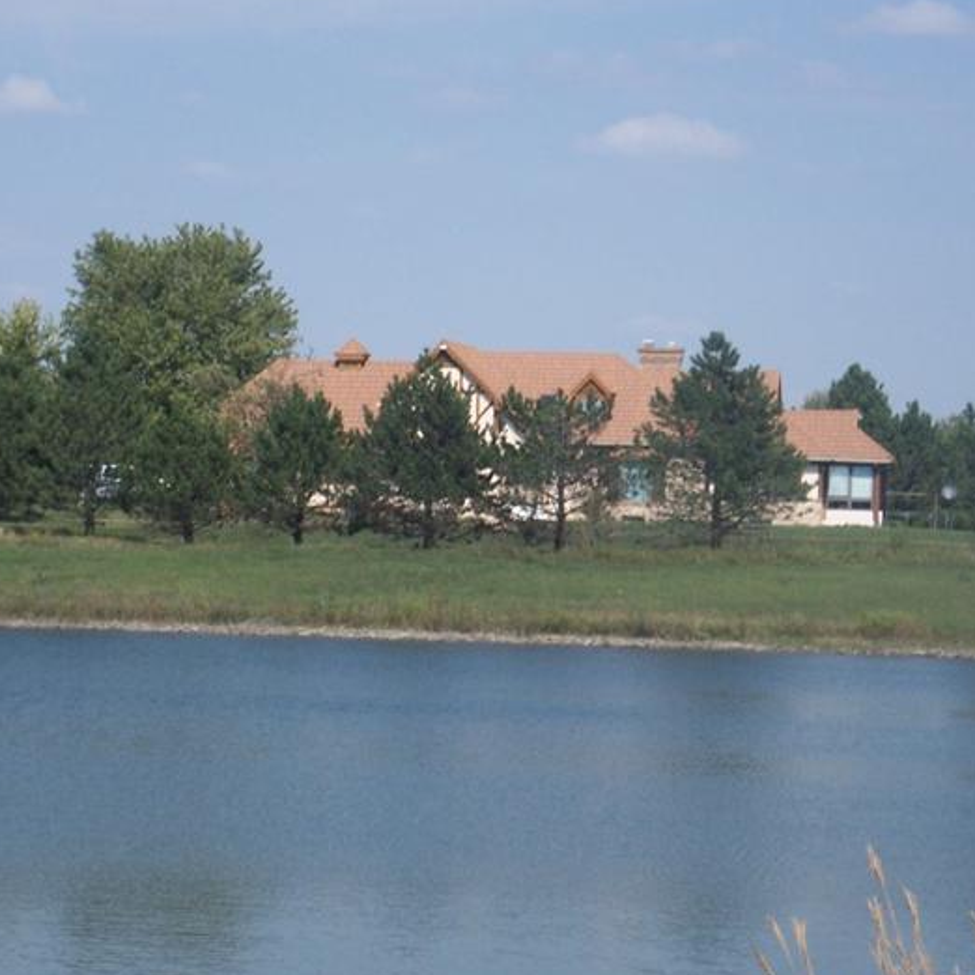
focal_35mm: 152
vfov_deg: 11.5
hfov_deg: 11.5
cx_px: 537
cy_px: 490
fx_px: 4844
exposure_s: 1/640
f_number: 4.4
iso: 64
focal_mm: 19.2
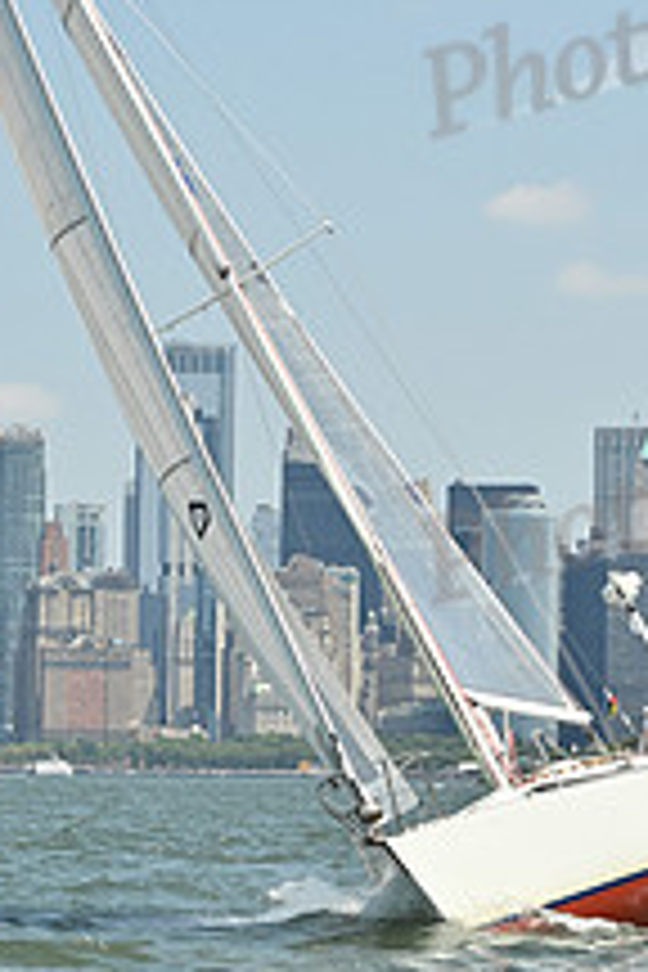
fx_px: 5076
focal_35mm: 188
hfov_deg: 7.3
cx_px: 191
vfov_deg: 10.9
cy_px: 320
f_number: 10
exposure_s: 1/1250
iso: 320
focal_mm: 70
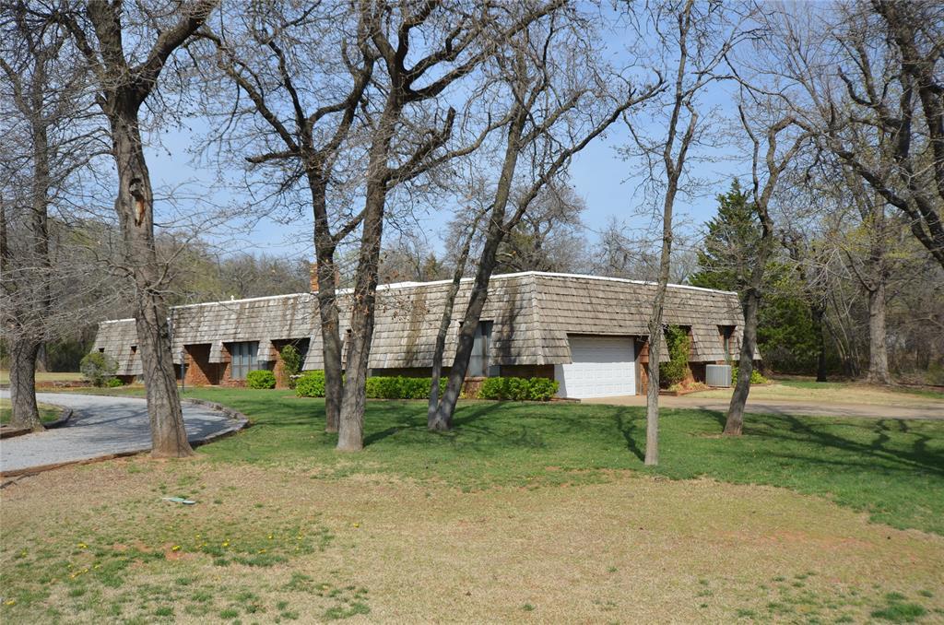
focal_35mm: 36
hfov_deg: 53.2
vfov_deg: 36.7
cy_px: 312
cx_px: 472
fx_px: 942
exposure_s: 1/250
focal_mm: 24
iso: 100
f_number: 8
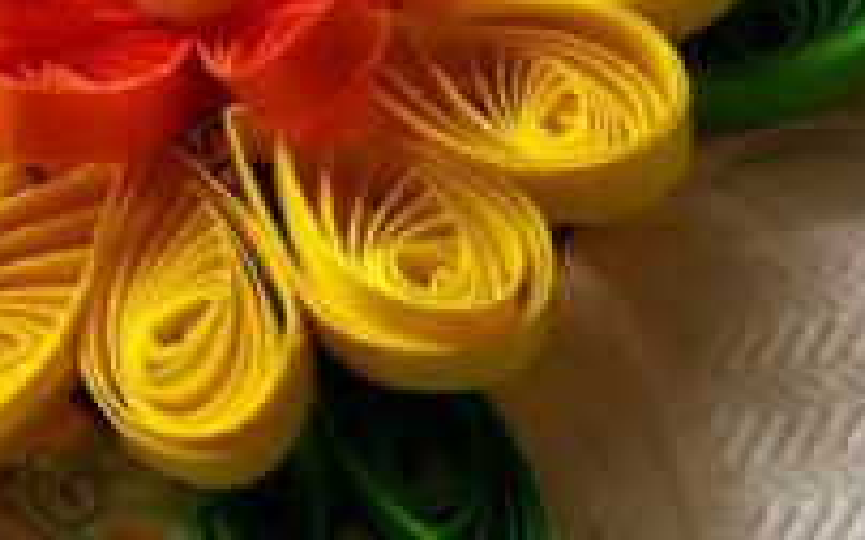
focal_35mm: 82
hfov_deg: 24.2
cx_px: 9
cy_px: -39
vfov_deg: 15.5
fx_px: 1932
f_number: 2.2
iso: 80
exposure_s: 1/40
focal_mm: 3.83
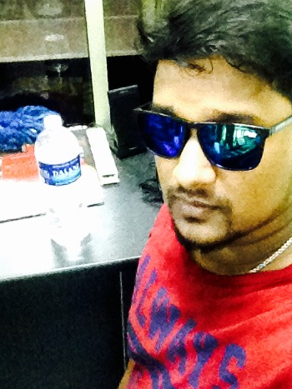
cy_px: 167
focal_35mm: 48
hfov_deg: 30.1
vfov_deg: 39.6
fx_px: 540
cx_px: 189
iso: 1000
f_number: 2.4
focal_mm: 1.85
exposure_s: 1/30
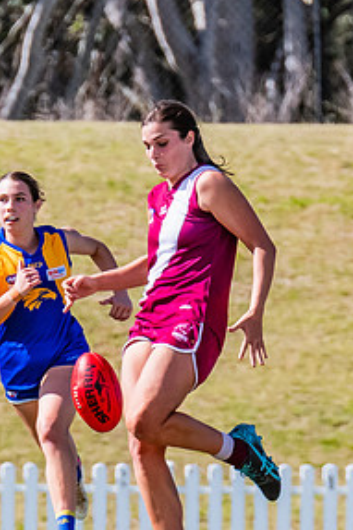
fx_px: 24149
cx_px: 399
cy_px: 382
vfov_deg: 1.3
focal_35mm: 1640
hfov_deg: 0.8
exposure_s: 1/1600
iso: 800
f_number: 9
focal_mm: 380
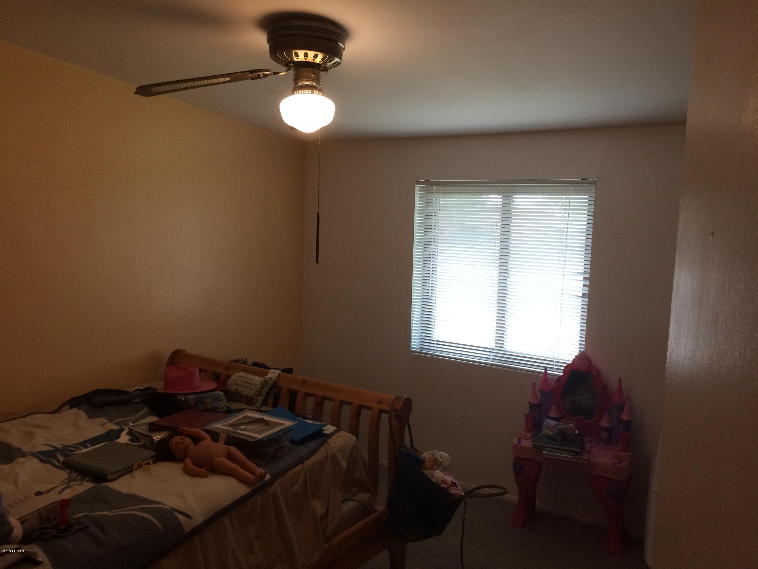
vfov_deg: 48.2
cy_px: 284
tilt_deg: -5.9
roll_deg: -2.4
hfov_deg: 61.7
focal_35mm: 29
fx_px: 635
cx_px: 379
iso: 64
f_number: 2.2
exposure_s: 1/30
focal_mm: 4.15
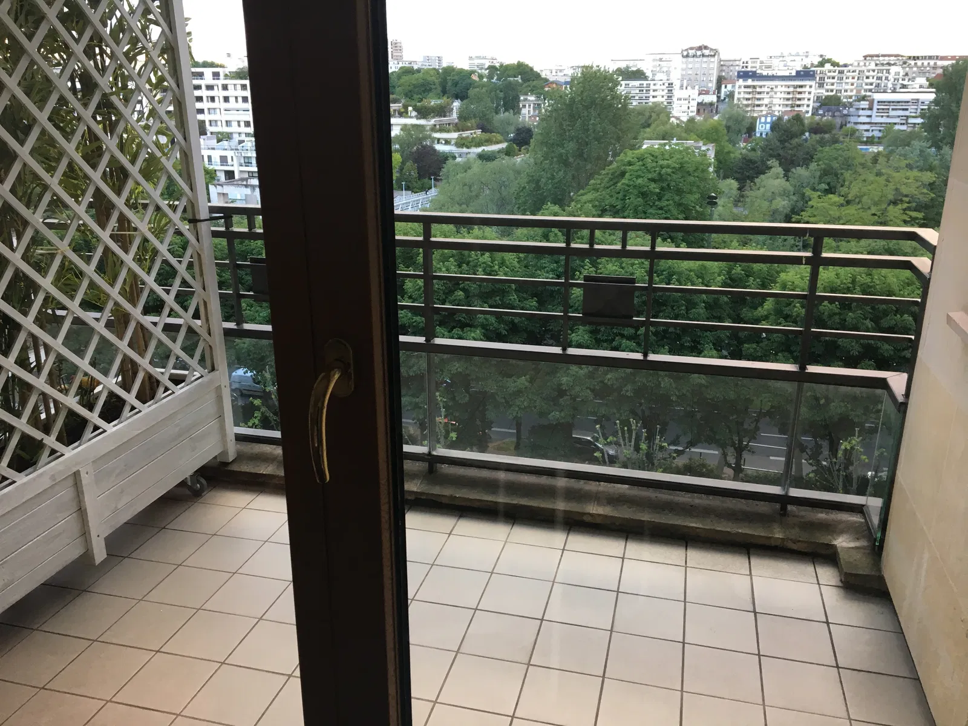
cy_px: 363
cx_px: 484
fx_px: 811
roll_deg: +1.3
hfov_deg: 61.7
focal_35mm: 29
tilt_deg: -19.4
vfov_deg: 48.2
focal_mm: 4.15
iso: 40
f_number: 2.2
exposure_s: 1/33
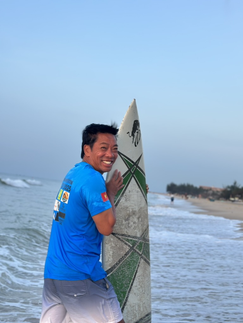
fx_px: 449
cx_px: 122
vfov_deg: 39.7
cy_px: 162
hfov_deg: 30.3
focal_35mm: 48
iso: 80
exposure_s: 1/121
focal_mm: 6.86
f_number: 1.78
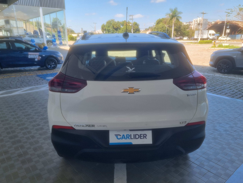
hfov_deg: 67.3
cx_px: 122
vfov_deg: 53.1
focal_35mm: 26
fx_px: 183
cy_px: 92
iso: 50
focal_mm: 5.4
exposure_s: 1/496
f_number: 1.8
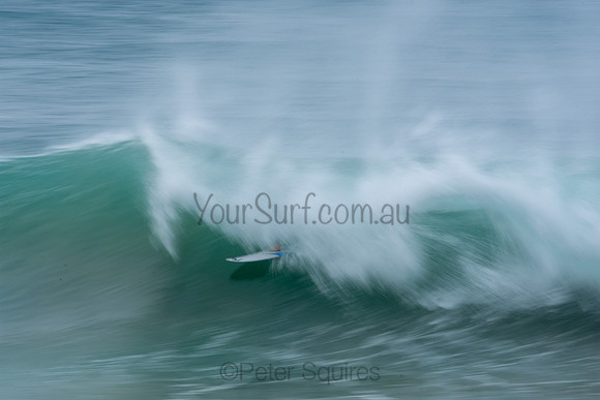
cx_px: 300
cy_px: 200
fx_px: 12502
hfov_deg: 2.7
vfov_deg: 1.8
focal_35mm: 750
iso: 100
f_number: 25
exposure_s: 1/20
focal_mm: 500
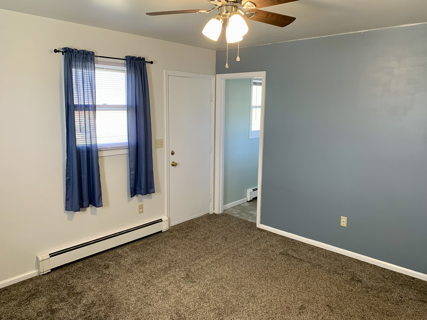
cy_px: 160
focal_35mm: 26
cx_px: 214
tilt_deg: -7.0
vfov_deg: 53.1
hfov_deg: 67.3
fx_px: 321
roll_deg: -0.5
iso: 125
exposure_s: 1/60
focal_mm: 4.25
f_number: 1.8
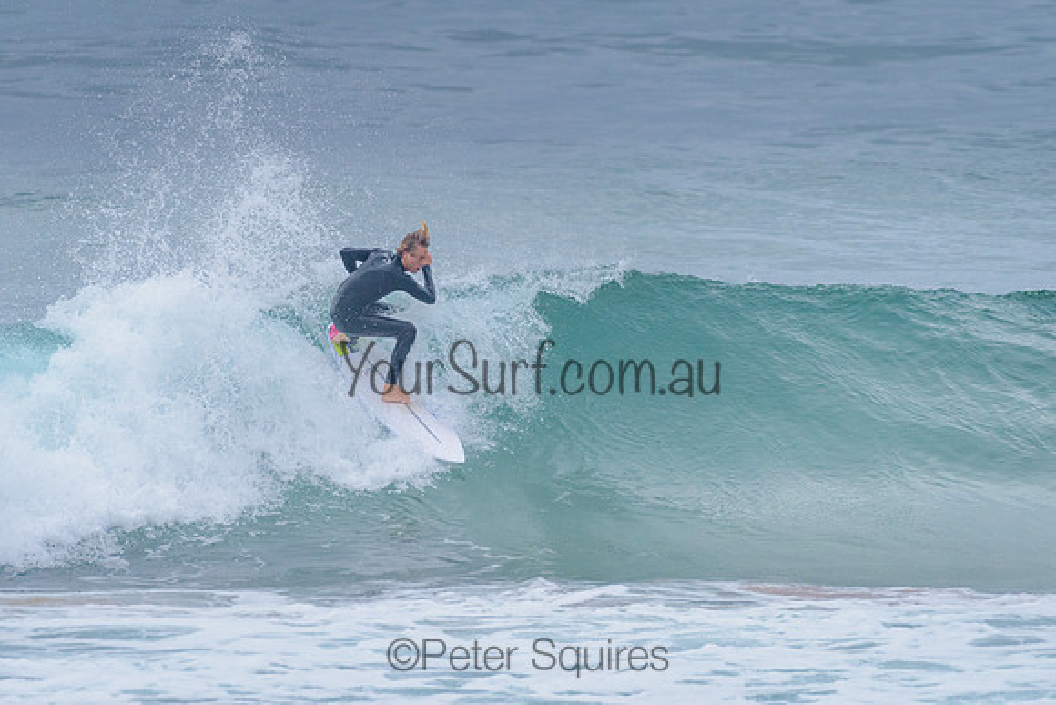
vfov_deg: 2.2
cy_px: 297
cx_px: 487
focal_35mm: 613
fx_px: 17980
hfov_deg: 3.4
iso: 1100
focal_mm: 500
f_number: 5.6
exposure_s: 1/2000
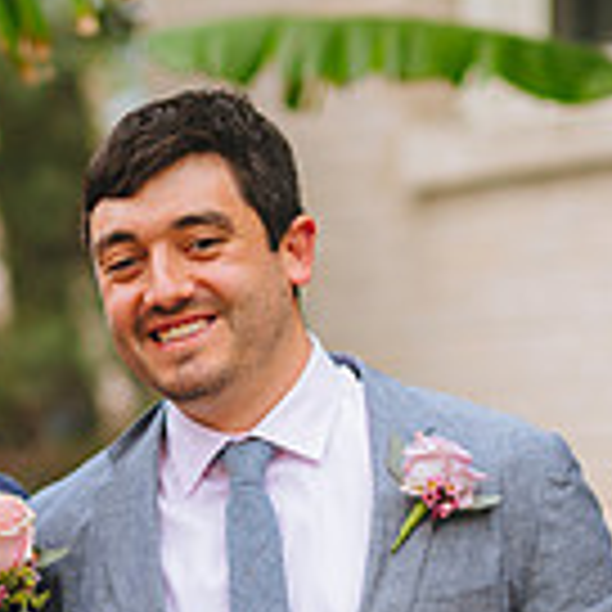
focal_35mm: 238
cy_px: 752
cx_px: 101
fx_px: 4761
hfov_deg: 7.3
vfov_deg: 7.3
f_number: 2.2
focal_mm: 85
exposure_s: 1/2000
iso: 200
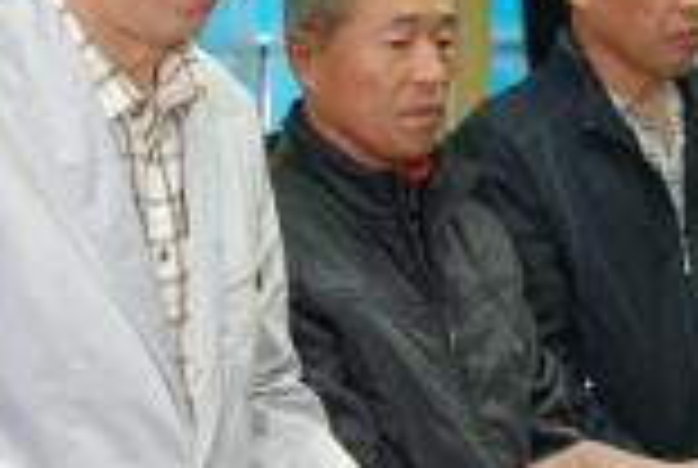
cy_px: 220
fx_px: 2253
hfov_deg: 17.6
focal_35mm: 116
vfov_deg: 11.9
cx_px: 293
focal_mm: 24
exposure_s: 1/60
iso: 800
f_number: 5
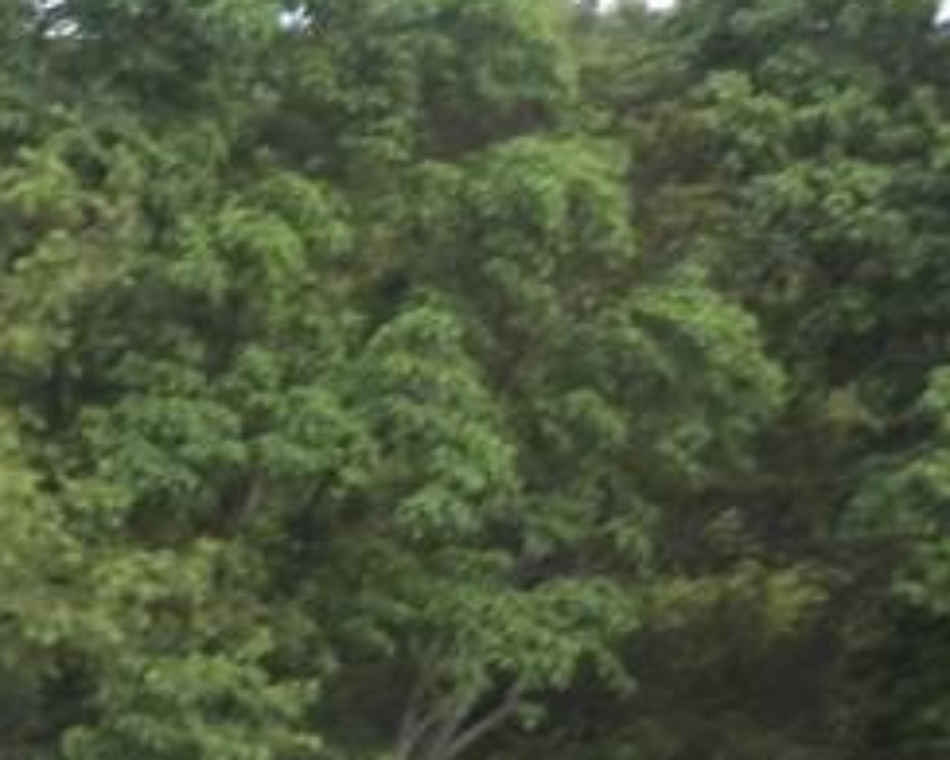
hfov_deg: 10.7
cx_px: 269
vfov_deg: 8.3
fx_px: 5059
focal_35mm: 180
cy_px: 1286
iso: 125
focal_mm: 7.9
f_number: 5
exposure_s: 1/125
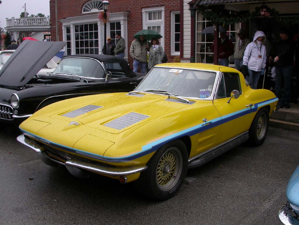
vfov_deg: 37.7
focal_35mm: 38
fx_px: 328
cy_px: 112
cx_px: 150
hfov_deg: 49.0
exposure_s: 1/143
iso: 100
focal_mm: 7.85
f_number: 5.3
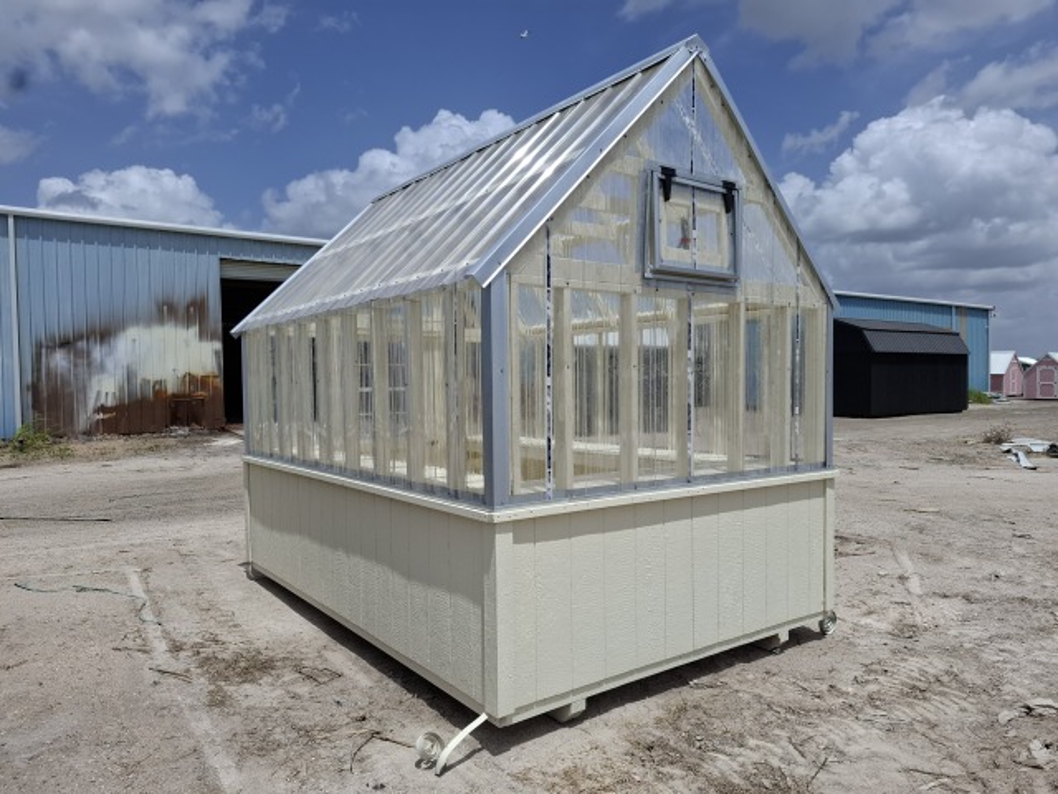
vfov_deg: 58.9
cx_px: 529
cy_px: 397
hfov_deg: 73.9
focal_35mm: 23
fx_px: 703
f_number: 1.8
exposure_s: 1/3472
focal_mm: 5.54
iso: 50
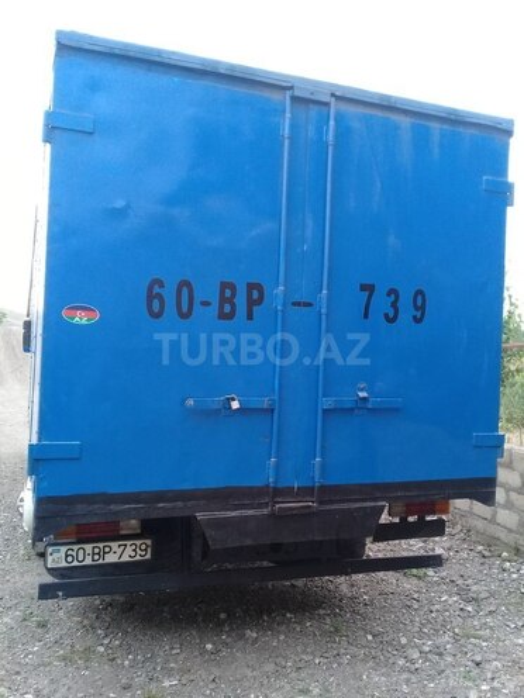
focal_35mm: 31
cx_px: 262
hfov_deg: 45.4
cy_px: 349
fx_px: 626
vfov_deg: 58.4
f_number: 2.2
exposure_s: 1/100
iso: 64
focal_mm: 3.3
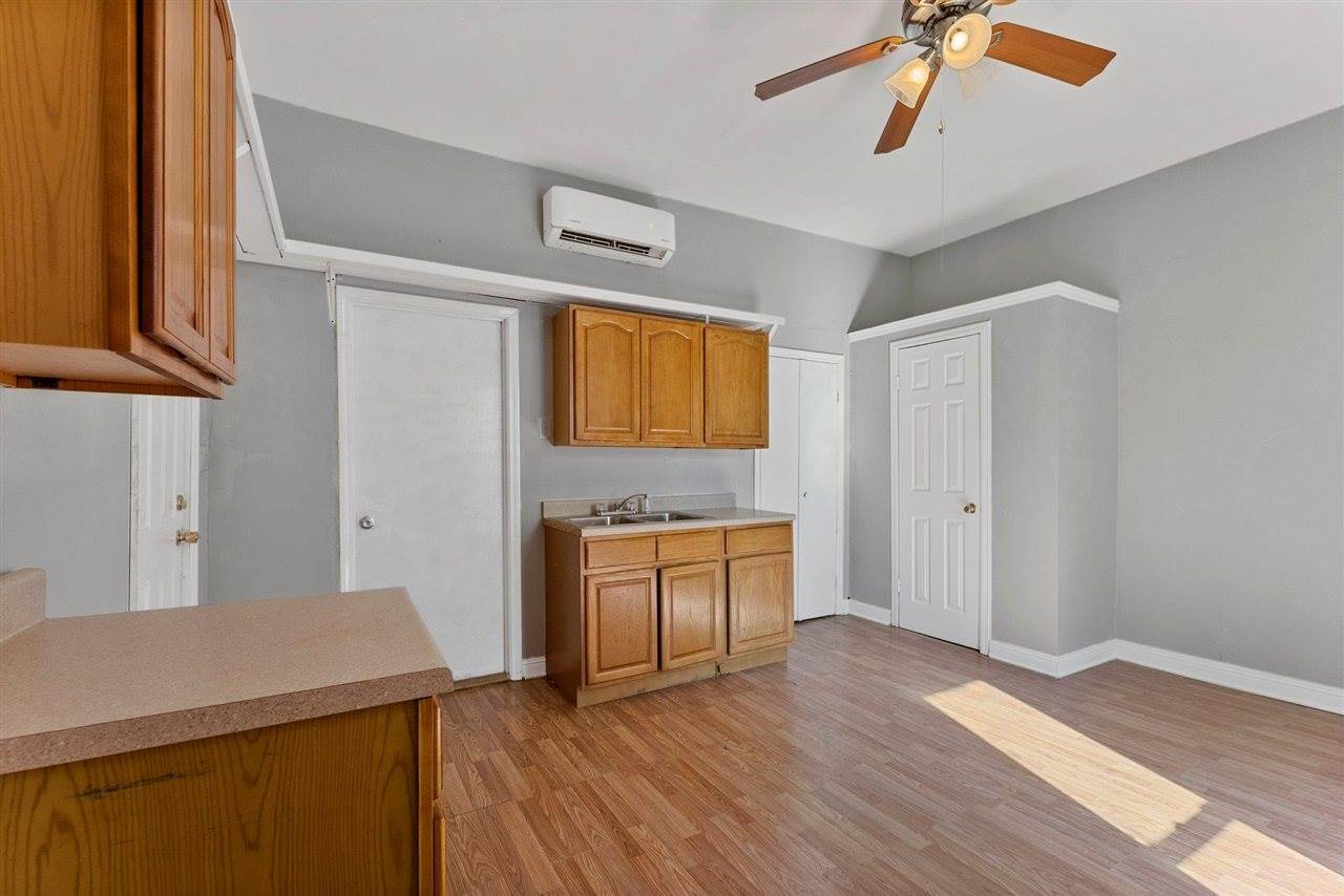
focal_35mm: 14
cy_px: 448
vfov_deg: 81.2
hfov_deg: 104.2
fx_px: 523
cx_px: 672
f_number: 8
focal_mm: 14
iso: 250
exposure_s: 1/8
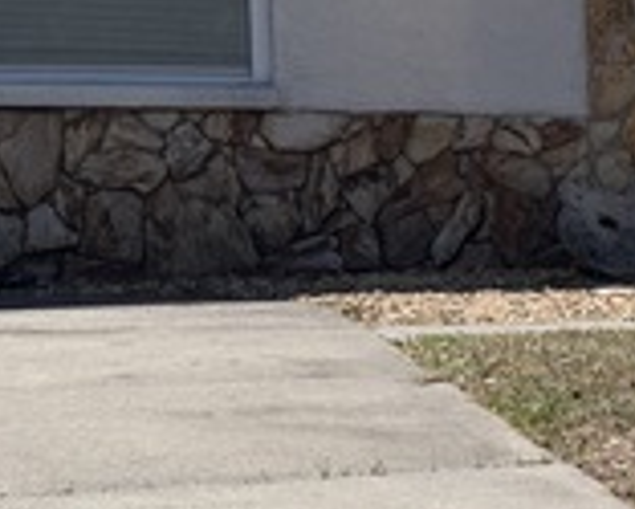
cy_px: 358
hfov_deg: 17.4
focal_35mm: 100
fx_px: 1881
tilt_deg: -6.7
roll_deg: -0.2
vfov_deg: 15.4
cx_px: 934
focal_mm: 6.76
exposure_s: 1/6173
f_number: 1.78
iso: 80
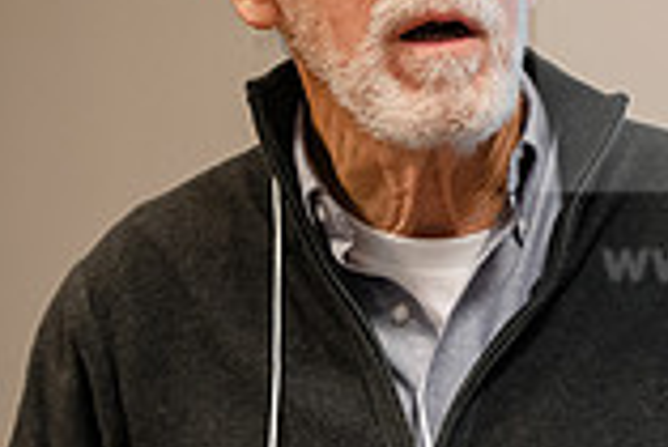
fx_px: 6519
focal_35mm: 351
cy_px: 351
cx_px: 408
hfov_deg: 5.9
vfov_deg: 3.9
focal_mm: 95
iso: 2000
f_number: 3.2
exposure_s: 1/200
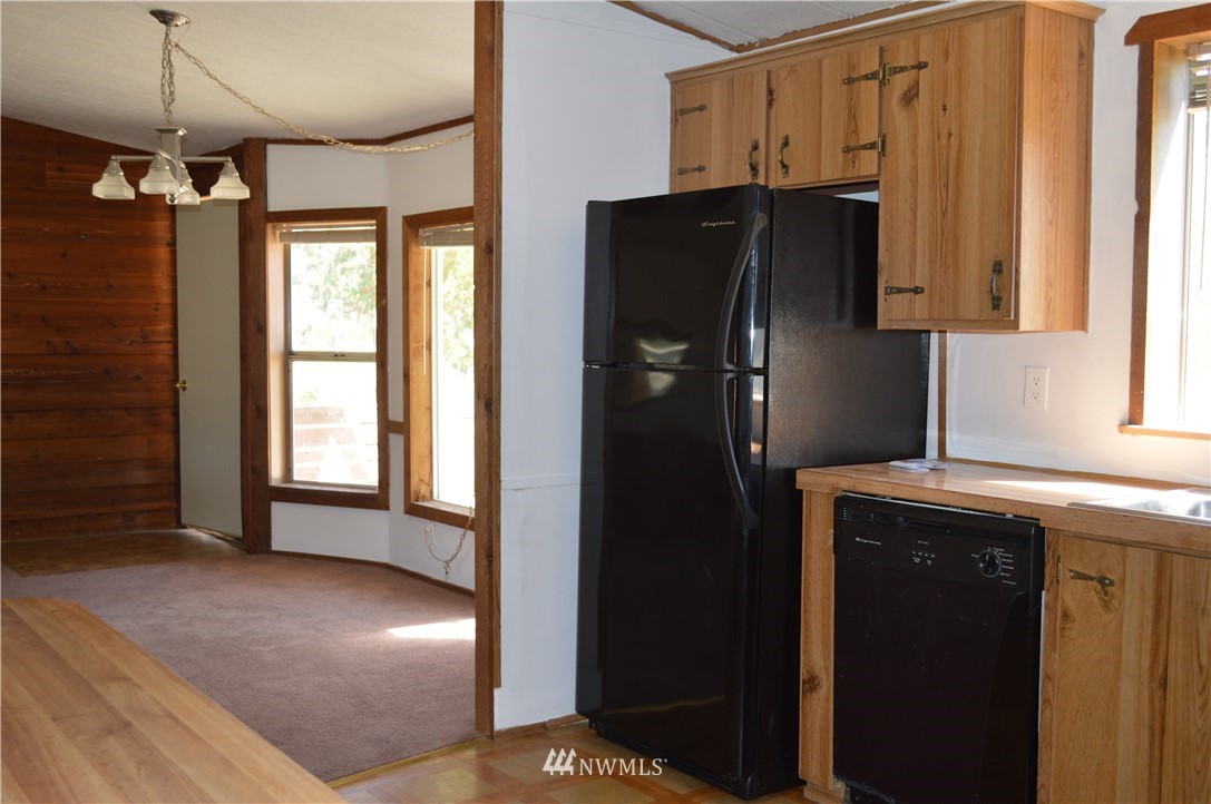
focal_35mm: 36
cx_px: 606
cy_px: 402
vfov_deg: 36.8
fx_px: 1210
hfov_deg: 53.2
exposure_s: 1/100
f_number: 4
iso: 400
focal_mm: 24
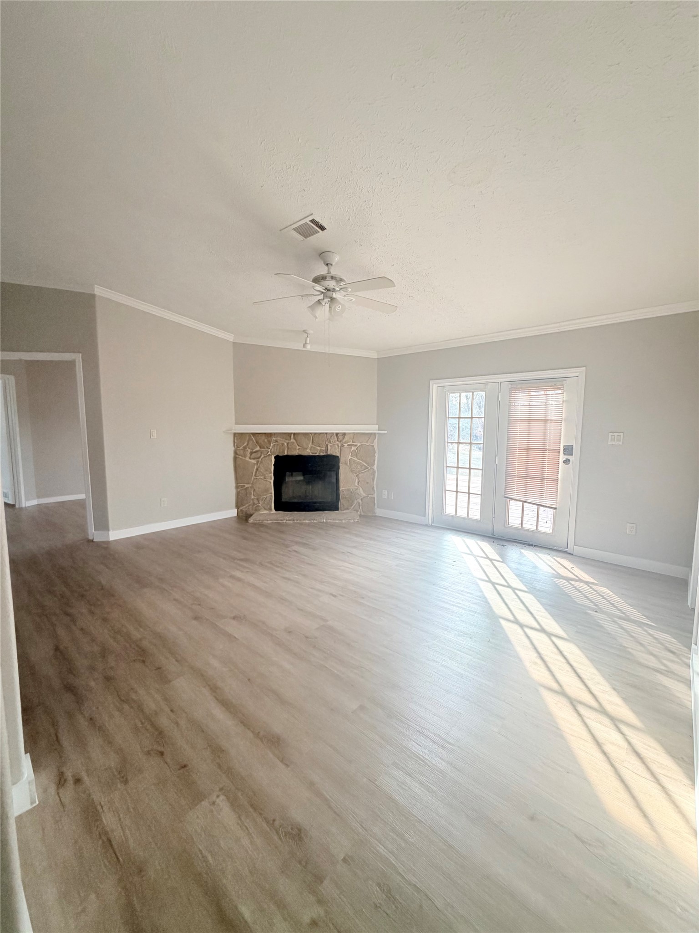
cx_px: 350
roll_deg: -0.5
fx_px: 377
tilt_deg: -6.6
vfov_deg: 102.1
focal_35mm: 14
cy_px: 466
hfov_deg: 85.7
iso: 200
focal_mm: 2.22
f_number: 2.2
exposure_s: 1/121
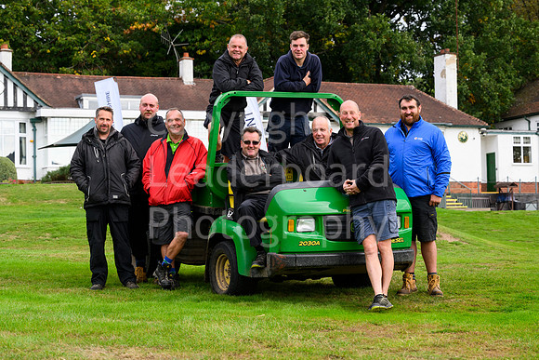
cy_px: 180
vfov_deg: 15.5
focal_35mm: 88
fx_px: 1318
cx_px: 270
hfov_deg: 23.1
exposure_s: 1/640
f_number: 7.1
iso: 800
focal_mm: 88
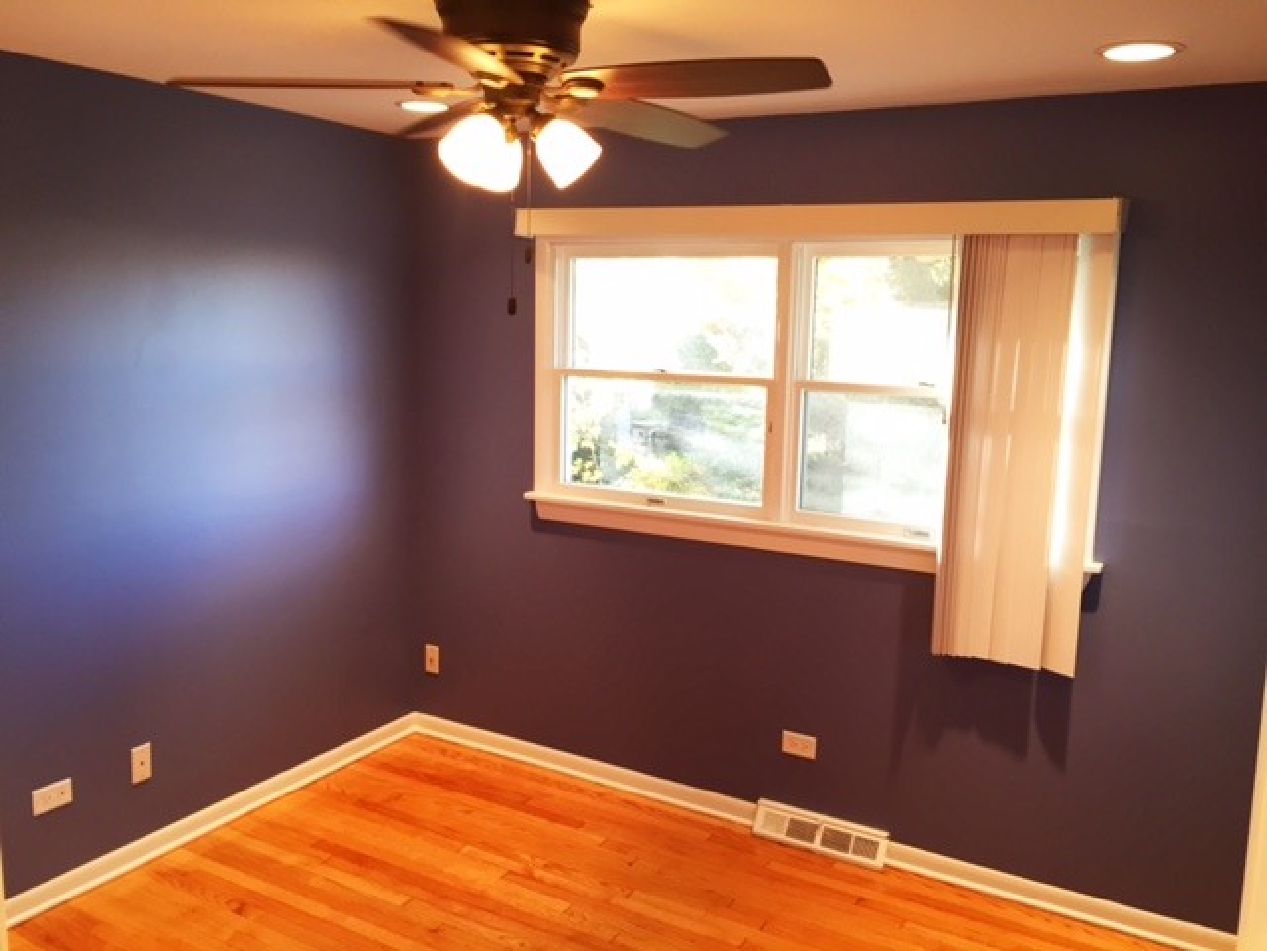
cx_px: 634
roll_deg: -1.7
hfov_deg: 61.7
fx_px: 1061
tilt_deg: -9.0
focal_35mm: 29
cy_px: 476
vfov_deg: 48.2
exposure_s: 1/30
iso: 64
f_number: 2.2
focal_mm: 4.15
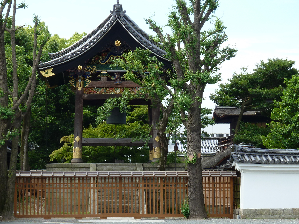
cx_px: 137
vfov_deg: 11.0
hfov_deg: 14.6
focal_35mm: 135
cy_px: 106
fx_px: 1166
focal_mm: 18.2
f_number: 4.4
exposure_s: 1/250
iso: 80
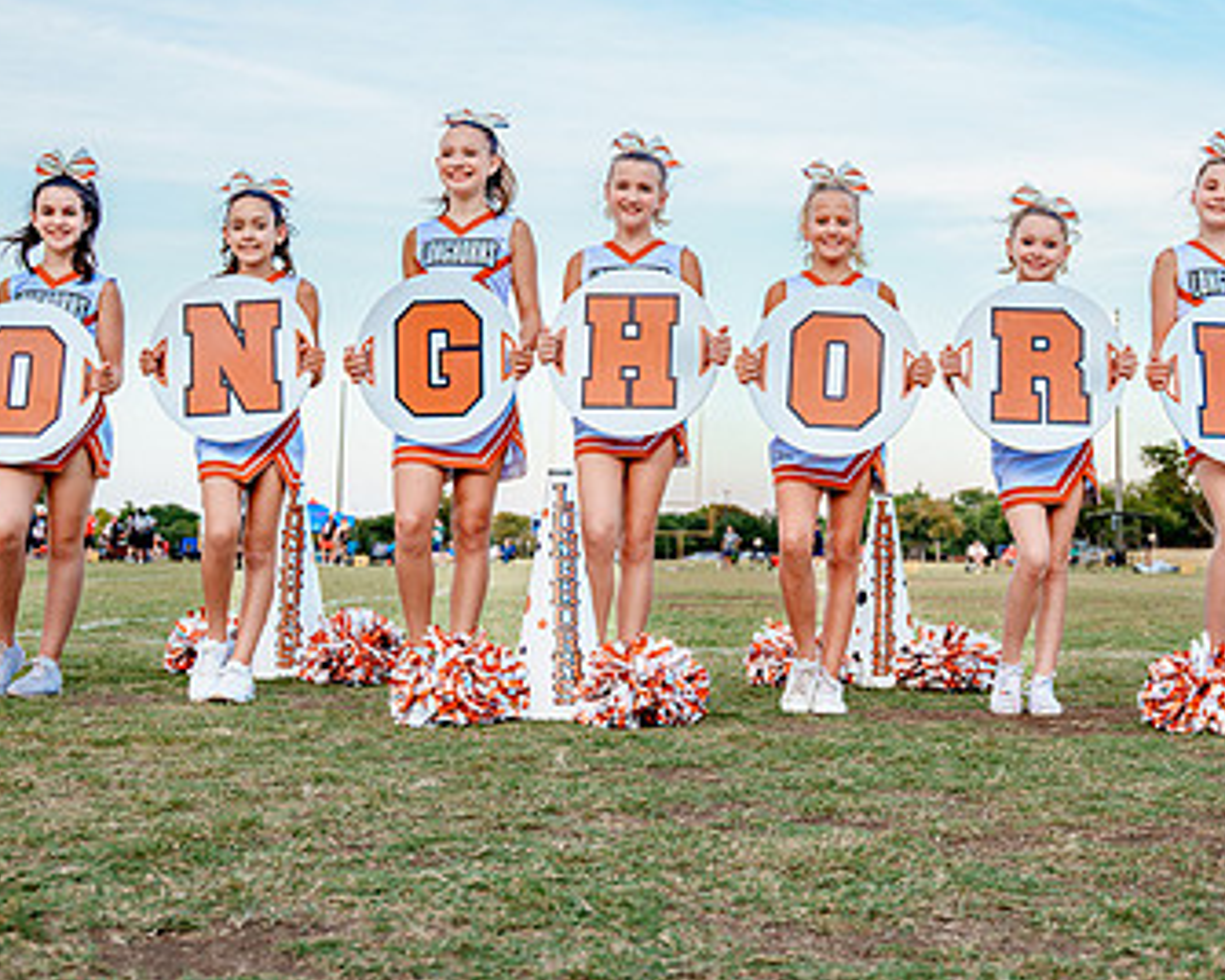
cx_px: 707
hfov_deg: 39.4
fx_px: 1704
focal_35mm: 47
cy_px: 377
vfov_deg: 32.0
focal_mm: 24
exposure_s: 1/640
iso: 250
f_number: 2.8
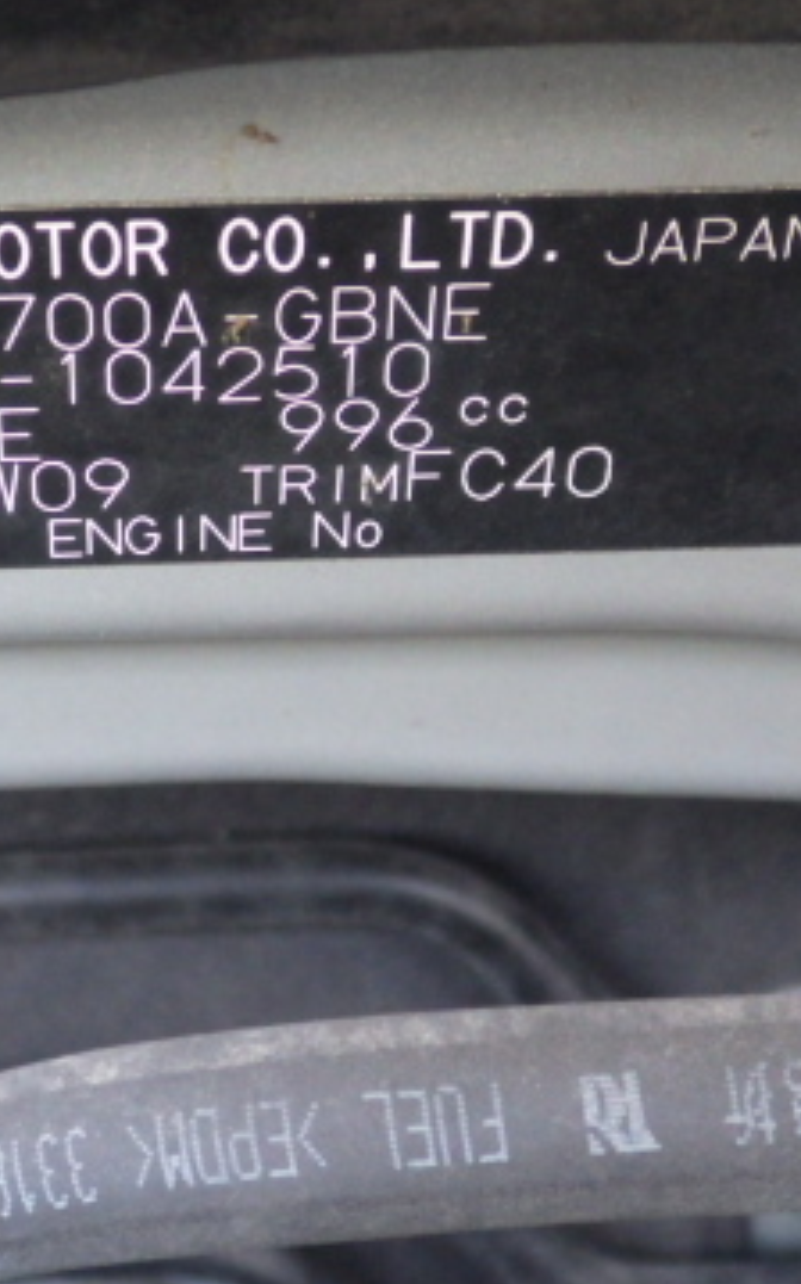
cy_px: 526
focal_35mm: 68
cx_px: 190
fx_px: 2378
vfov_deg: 30.1
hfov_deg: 19.0
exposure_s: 1/50
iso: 800
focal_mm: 6.4
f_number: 2.6
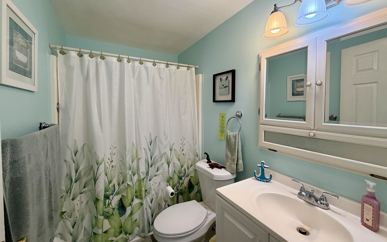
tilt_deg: -1.8
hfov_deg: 101.5
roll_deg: -0.7
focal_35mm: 15
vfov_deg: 74.7
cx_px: 193
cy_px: 112
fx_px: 158
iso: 160
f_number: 2.2
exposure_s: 1/120
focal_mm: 2.22
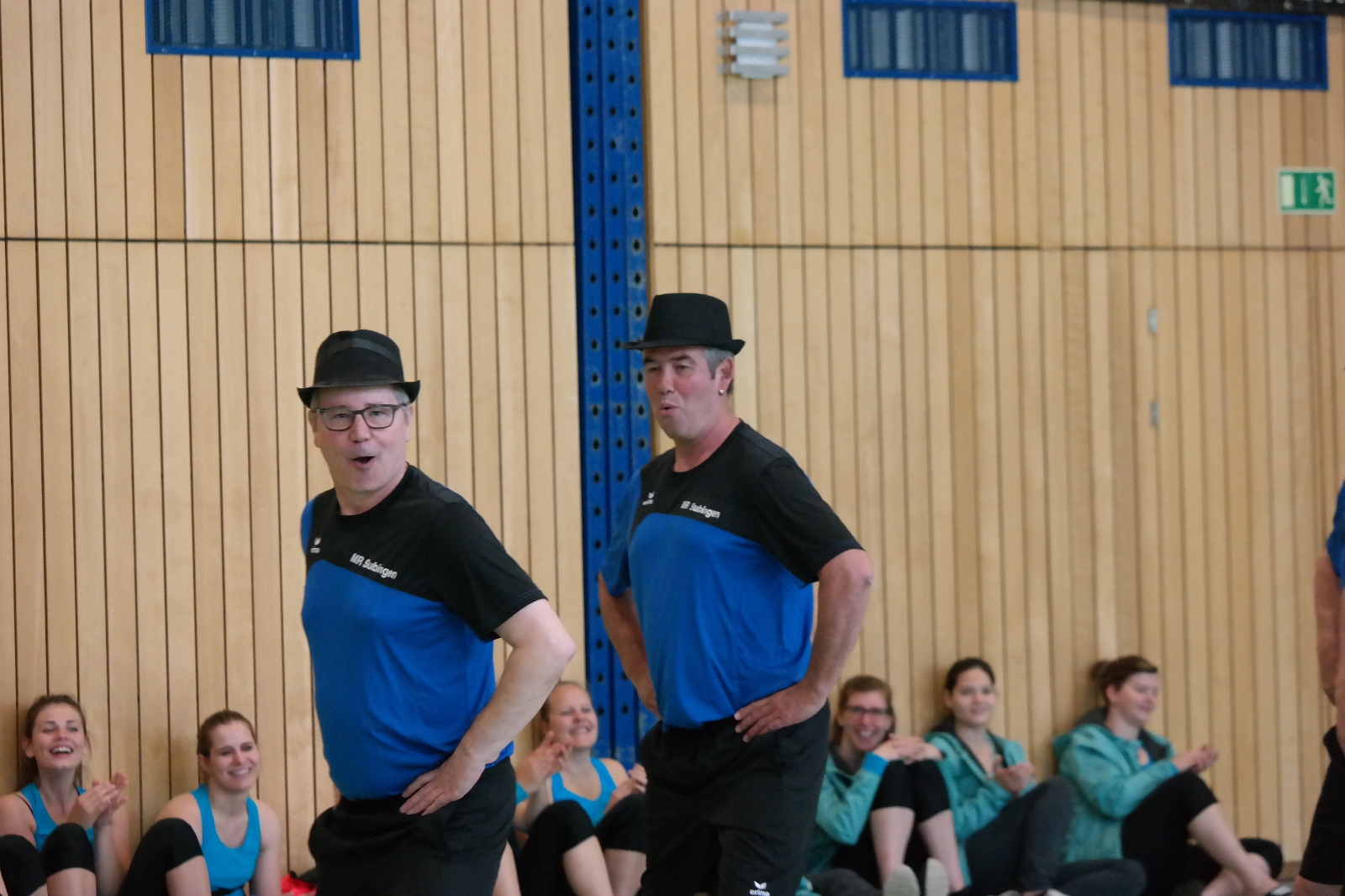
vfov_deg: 7.9
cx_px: 672
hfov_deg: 11.8
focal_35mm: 174
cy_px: 448
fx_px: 6499
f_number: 5
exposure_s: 1/160
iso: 3200
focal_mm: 113
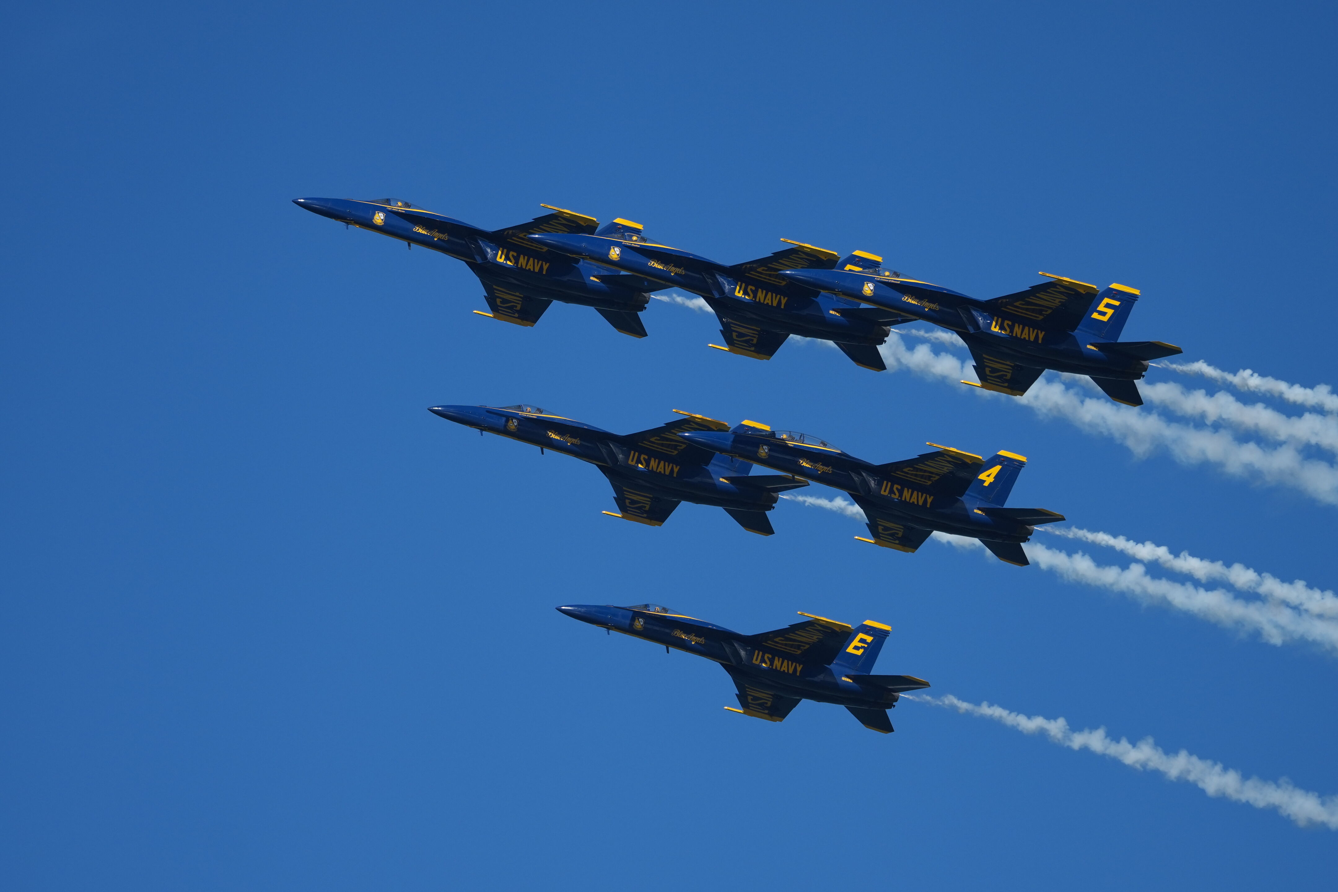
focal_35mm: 313
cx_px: 669
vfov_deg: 4.4
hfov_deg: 6.6
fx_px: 11632
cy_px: 446
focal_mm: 209
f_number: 4.5
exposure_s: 1/3200
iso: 250
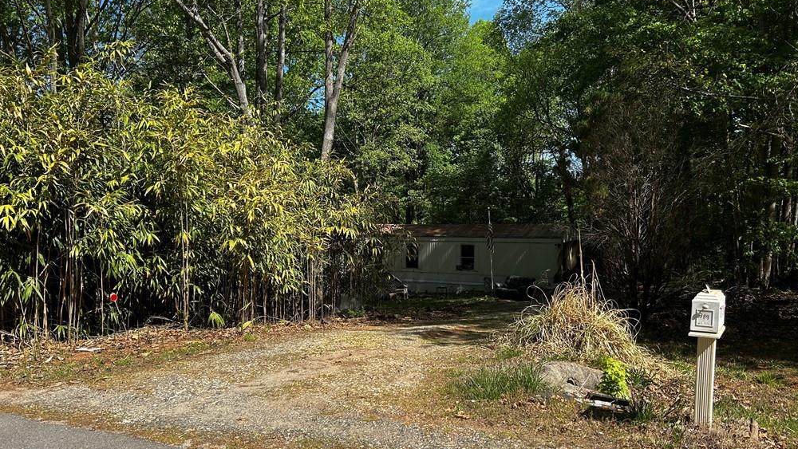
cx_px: 395
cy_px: 282
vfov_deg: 39.9
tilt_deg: -7.6
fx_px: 614
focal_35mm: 29
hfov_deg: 66.1
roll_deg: +0.4
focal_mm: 5.7
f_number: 1.5
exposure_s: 1/2457
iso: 50
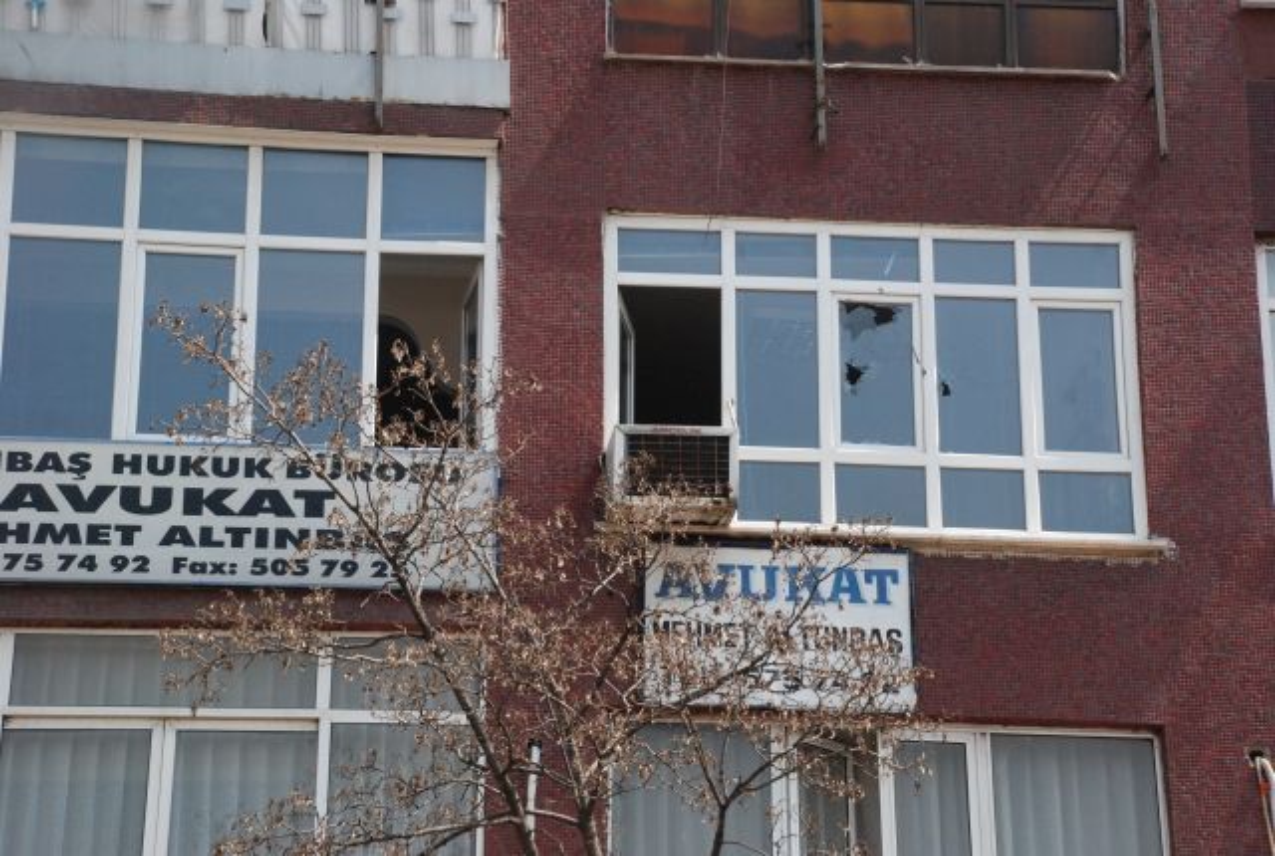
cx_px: 638
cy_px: 428
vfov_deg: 14.8
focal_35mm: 93
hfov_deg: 21.9
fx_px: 3301
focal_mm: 62
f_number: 7.1
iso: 1000
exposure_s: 1/800
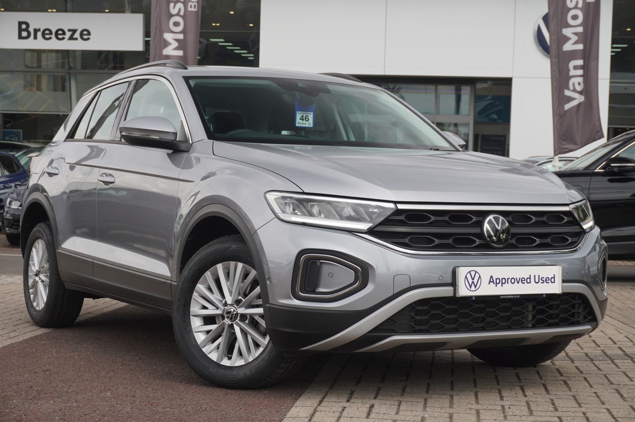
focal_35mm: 64
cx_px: 318
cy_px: 211
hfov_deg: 31.2
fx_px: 1137
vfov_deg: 21.0
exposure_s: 1/125
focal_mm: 43
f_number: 6.7
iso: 100
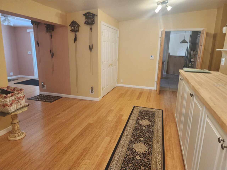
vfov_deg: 58.9
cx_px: 114
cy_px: 85
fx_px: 151
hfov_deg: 73.9
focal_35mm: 23
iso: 500
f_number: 1.8
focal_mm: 6.4
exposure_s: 1/120
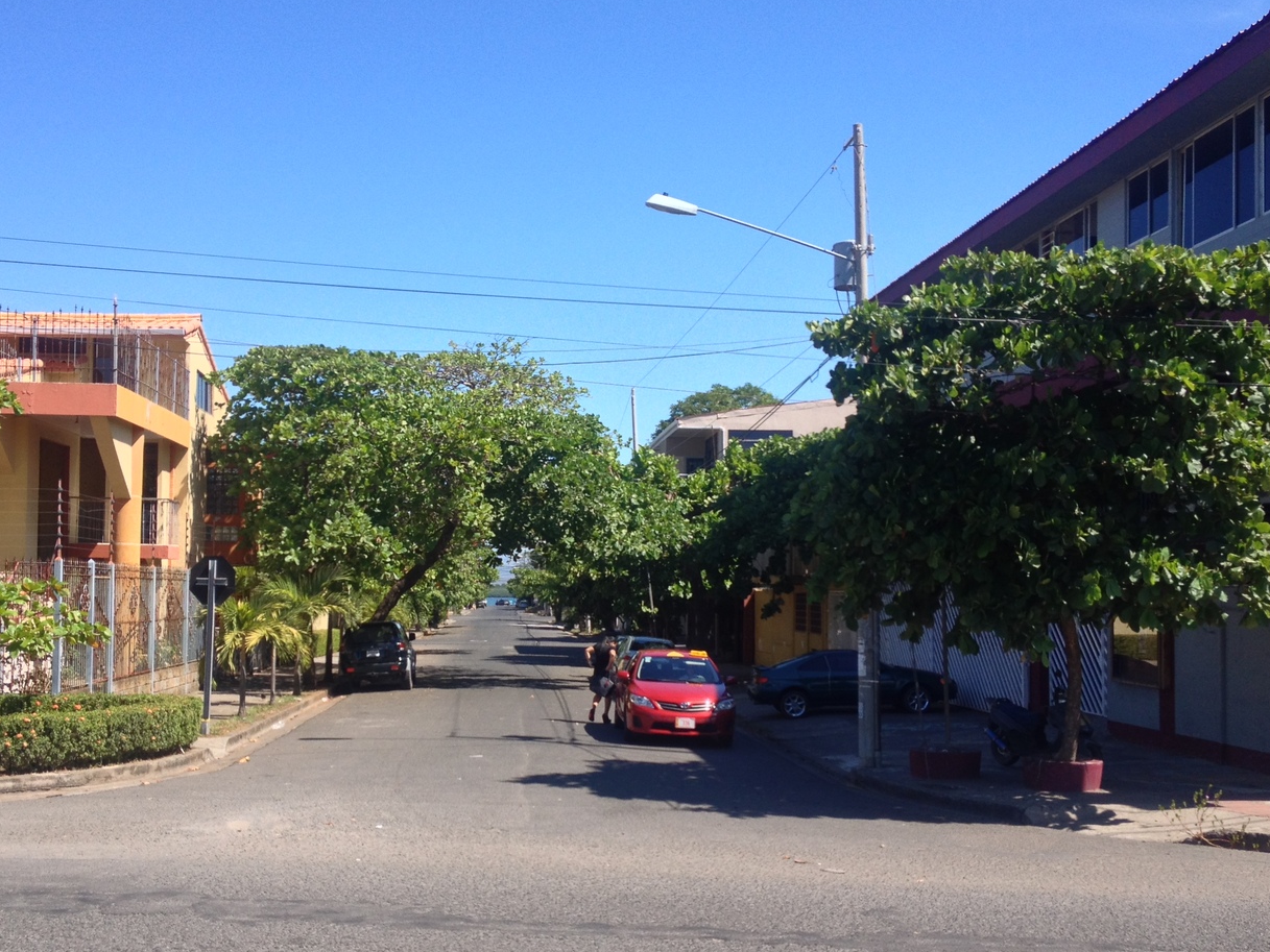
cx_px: 568
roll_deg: -0.6
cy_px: 531
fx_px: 1688
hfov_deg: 41.2
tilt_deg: -1.4
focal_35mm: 46
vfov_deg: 31.5
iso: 50
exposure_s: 1/986
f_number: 2.4
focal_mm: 4.28
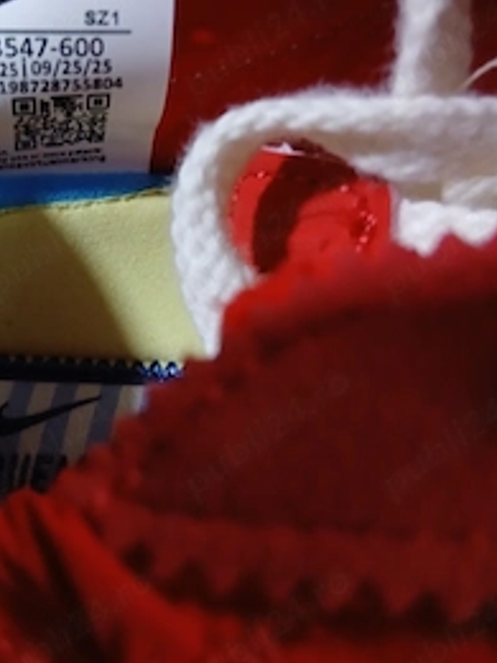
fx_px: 766
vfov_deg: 46.5
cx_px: 120
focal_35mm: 40
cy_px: 265
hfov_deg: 35.1
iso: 400
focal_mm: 3.98
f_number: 1.8
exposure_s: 1/25.1
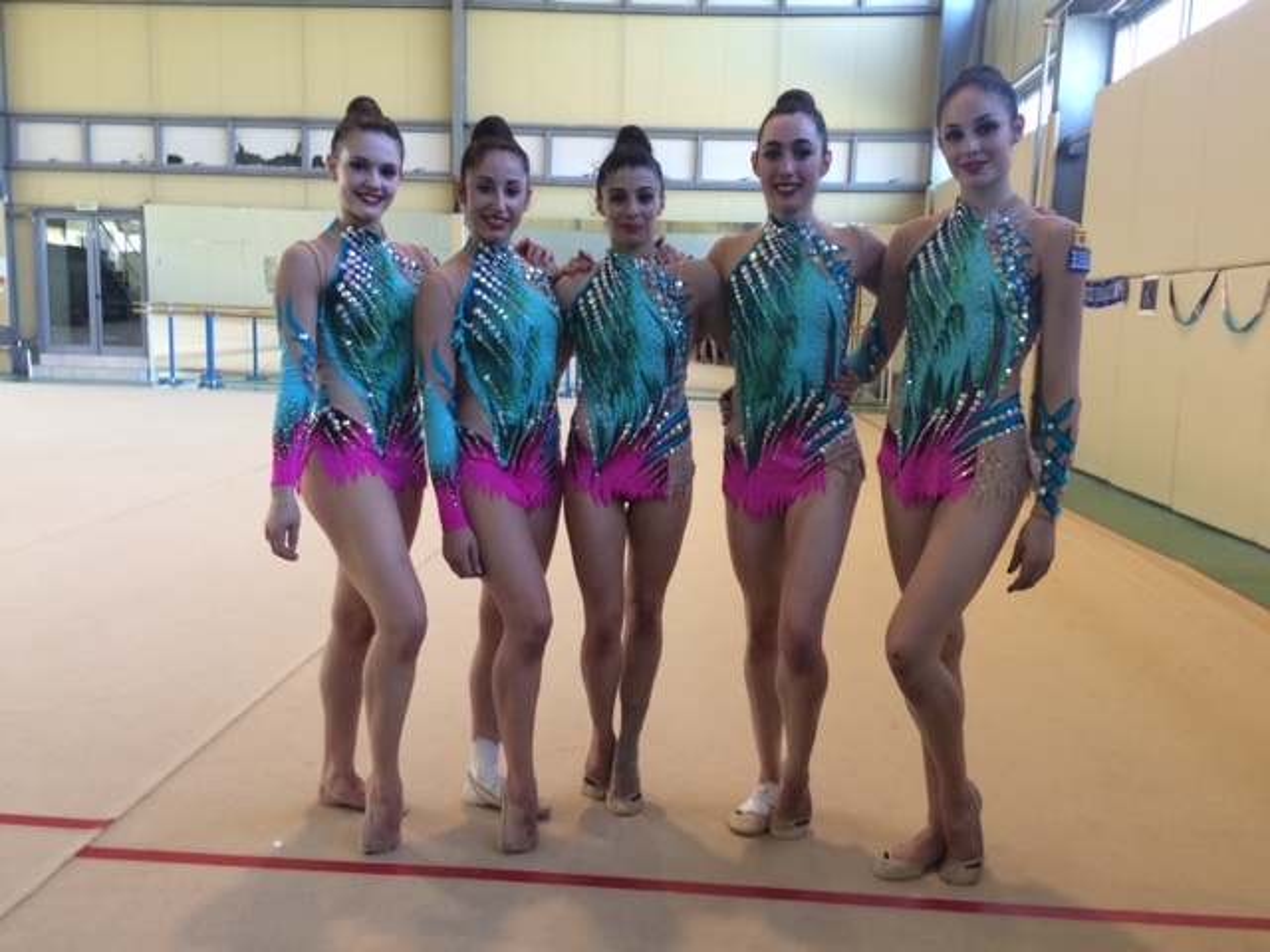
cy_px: 476
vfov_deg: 48.2
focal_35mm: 29
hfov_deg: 61.7
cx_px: 635
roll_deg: -1.2
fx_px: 1064
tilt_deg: -7.7
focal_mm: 4.15
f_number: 2.2
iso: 100
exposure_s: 1/33
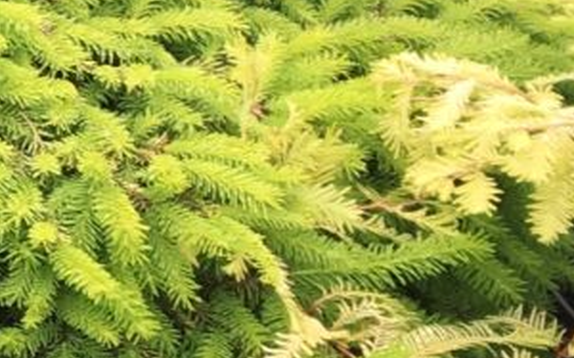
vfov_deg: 6.6
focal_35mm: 197
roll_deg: +1.9
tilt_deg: -19.8
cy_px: -119
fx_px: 3079
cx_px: -953
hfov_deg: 9.2
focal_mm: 4.15
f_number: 2.2
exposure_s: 1/120
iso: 25
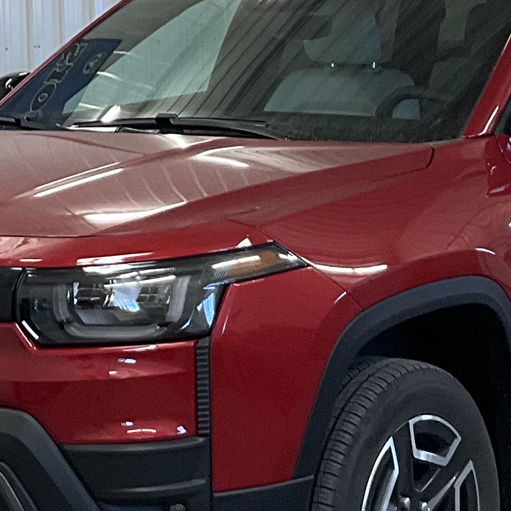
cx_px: 5
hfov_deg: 13.1
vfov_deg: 13.2
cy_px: 101
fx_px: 2205
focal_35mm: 132
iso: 50
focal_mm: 3
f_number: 1.8
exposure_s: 1/60
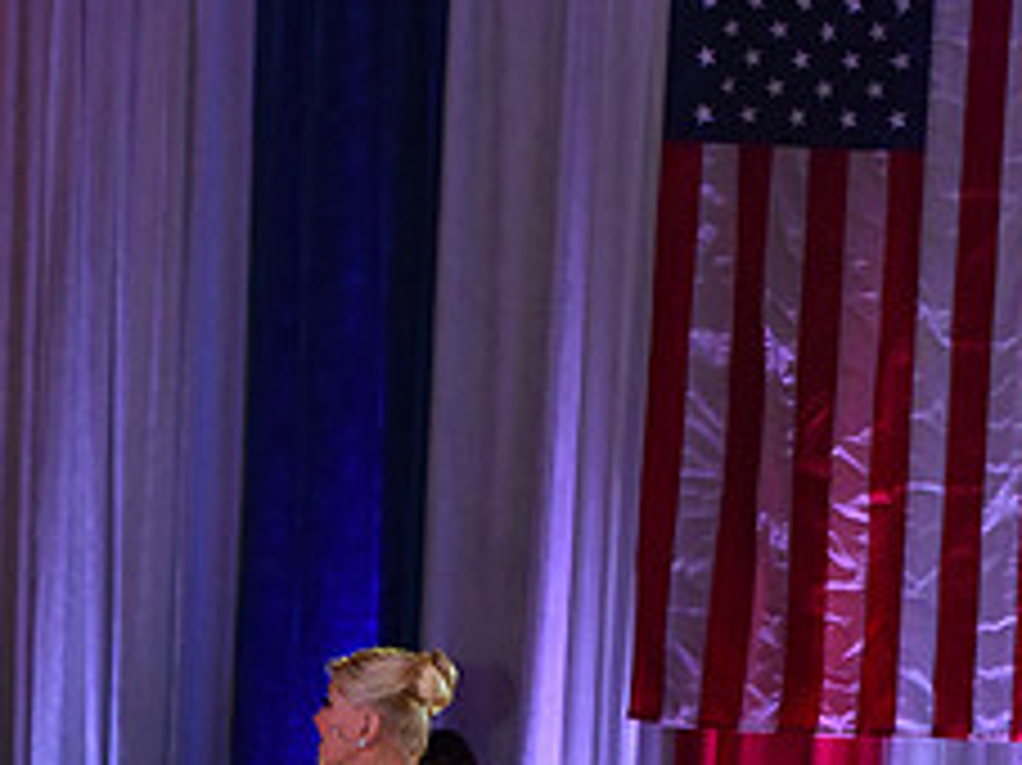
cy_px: 1048
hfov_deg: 8.0
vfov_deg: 6.0
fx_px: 7259
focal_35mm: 246
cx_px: 687
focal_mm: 100
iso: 2500
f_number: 5.6
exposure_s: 1/400
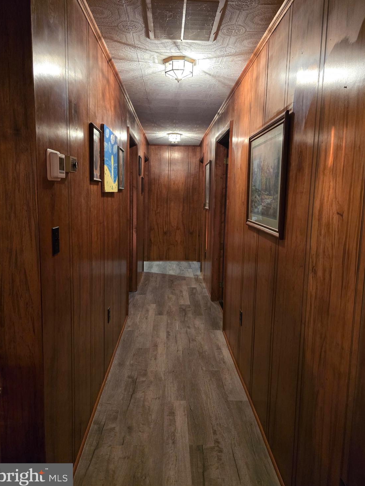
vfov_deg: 71.6
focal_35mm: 24
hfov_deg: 56.8
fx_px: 337
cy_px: 237
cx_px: 181
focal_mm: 6.3
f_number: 1.7
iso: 1600
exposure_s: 1/60
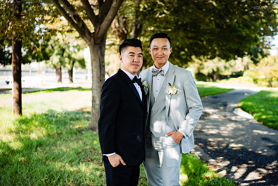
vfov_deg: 31.9
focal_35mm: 42
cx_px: 149
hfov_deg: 46.4
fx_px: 324
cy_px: 99
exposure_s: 1/400
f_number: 1.6
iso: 100
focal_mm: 35
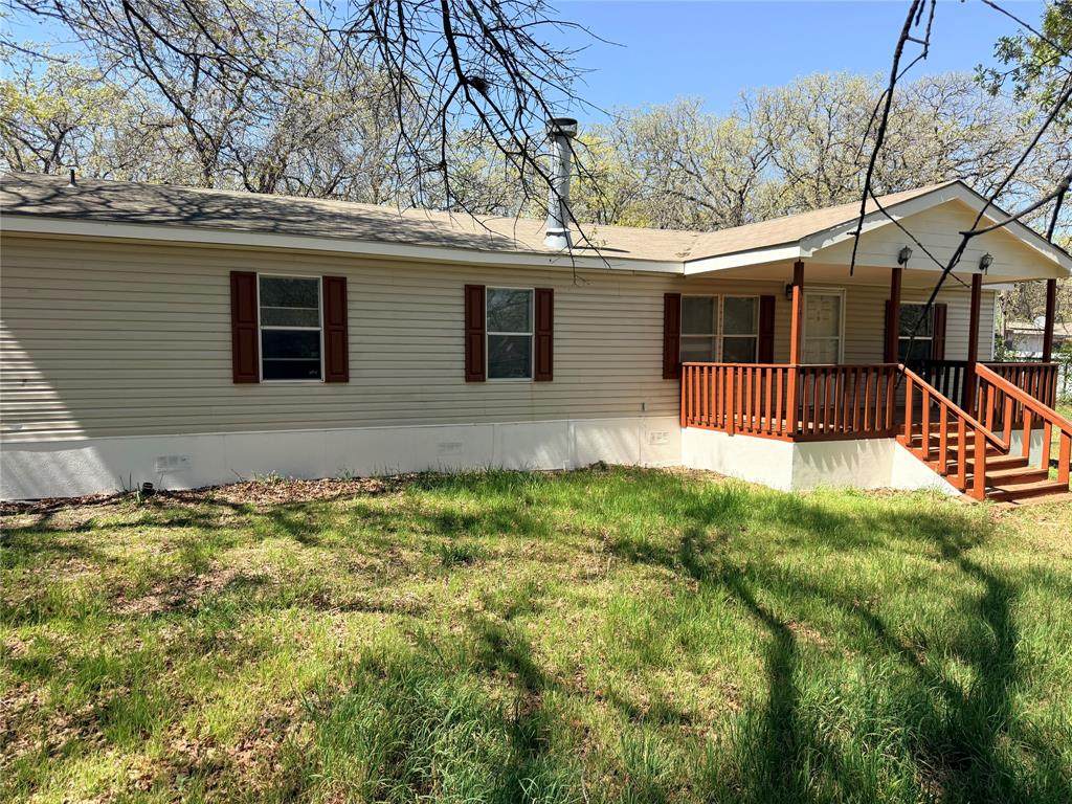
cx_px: 536
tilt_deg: -4.0
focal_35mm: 24
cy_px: 402
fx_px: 743
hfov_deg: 71.6
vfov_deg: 56.8
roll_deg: -0.1
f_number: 1.78
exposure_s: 1/2703
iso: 100
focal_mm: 6.76
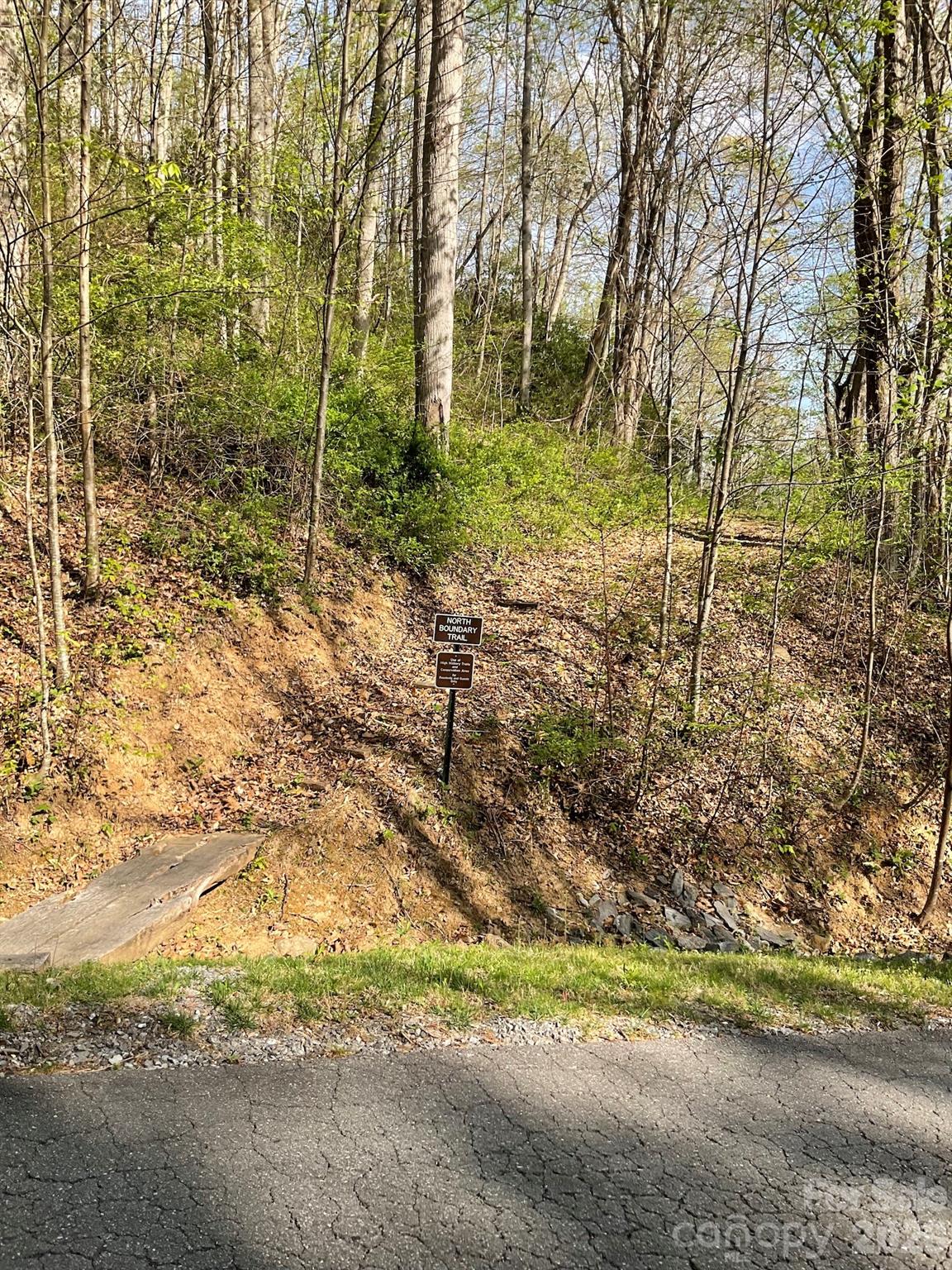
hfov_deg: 48.2
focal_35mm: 29
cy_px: 635
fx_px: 1063
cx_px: 476
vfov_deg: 61.7
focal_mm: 3
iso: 16
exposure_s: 1/627
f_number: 1.8
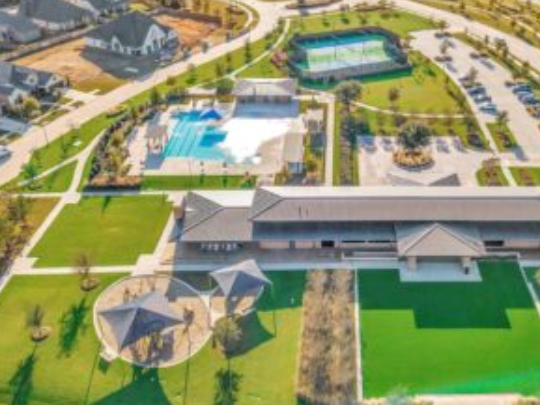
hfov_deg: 50.4
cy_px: 170
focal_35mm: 36
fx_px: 562
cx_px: 362
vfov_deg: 39.6
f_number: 2.2
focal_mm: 4.73
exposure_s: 1/2500
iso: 100
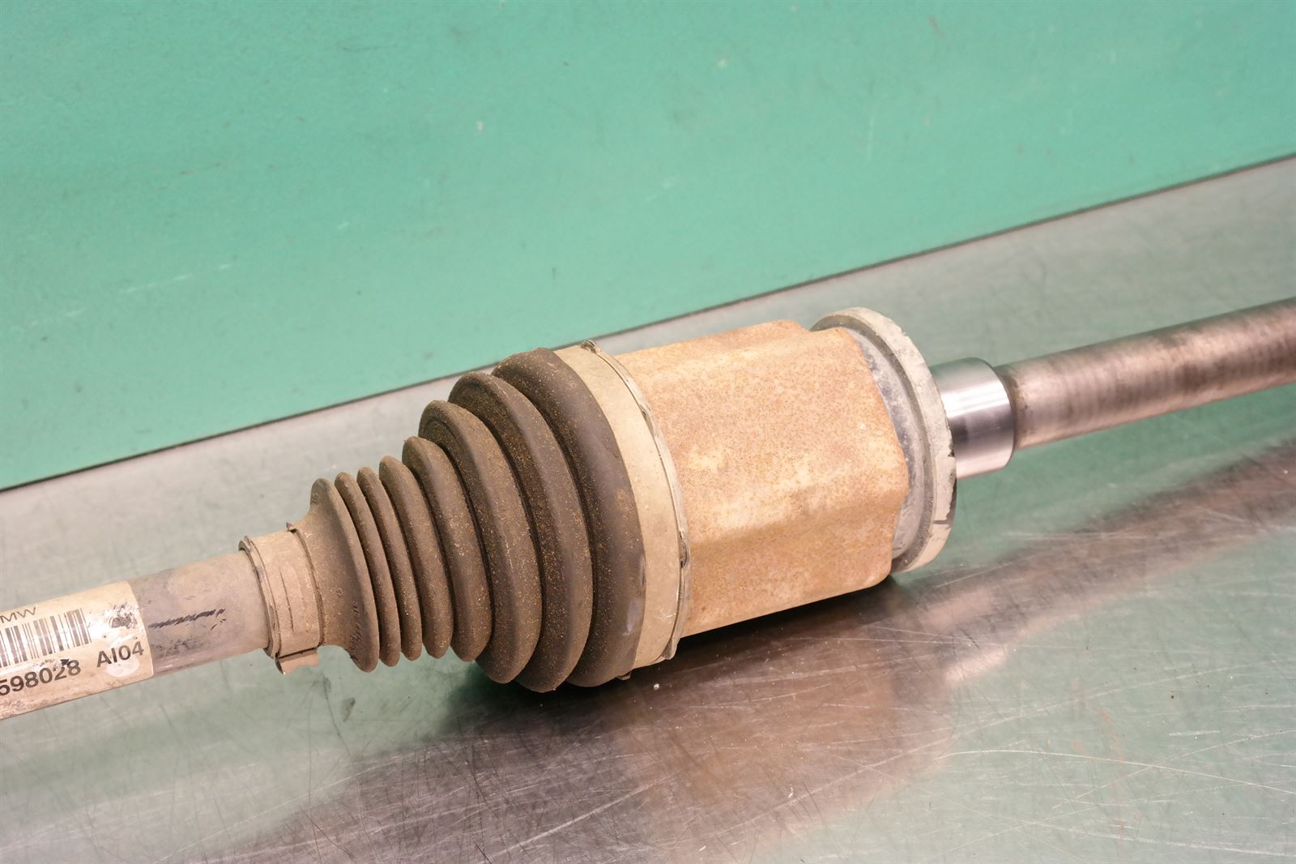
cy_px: 432
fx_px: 2483
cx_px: 648
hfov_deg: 29.2
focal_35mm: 69
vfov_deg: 19.7
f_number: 8
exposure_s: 1/80
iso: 1600
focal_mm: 45
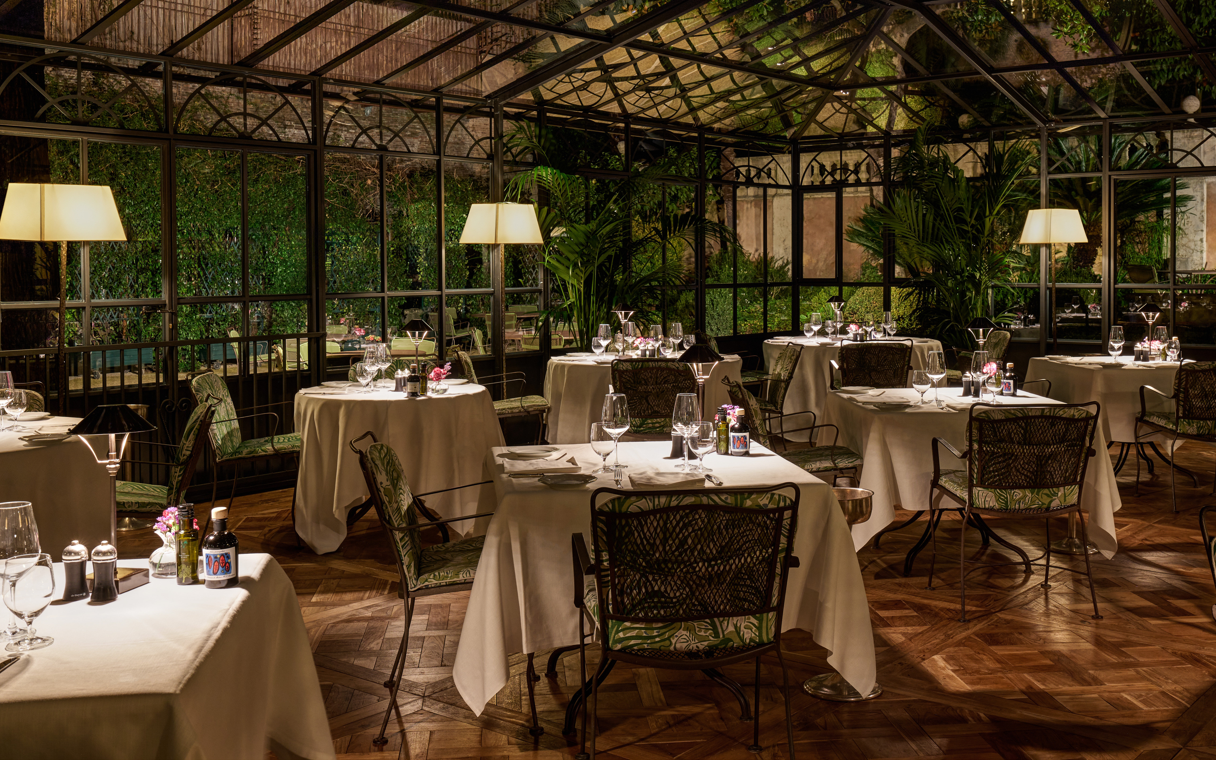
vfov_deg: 32.6
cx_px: 667
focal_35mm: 39
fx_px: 1292
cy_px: 291
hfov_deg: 50.3
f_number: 10
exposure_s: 1
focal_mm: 33
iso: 400
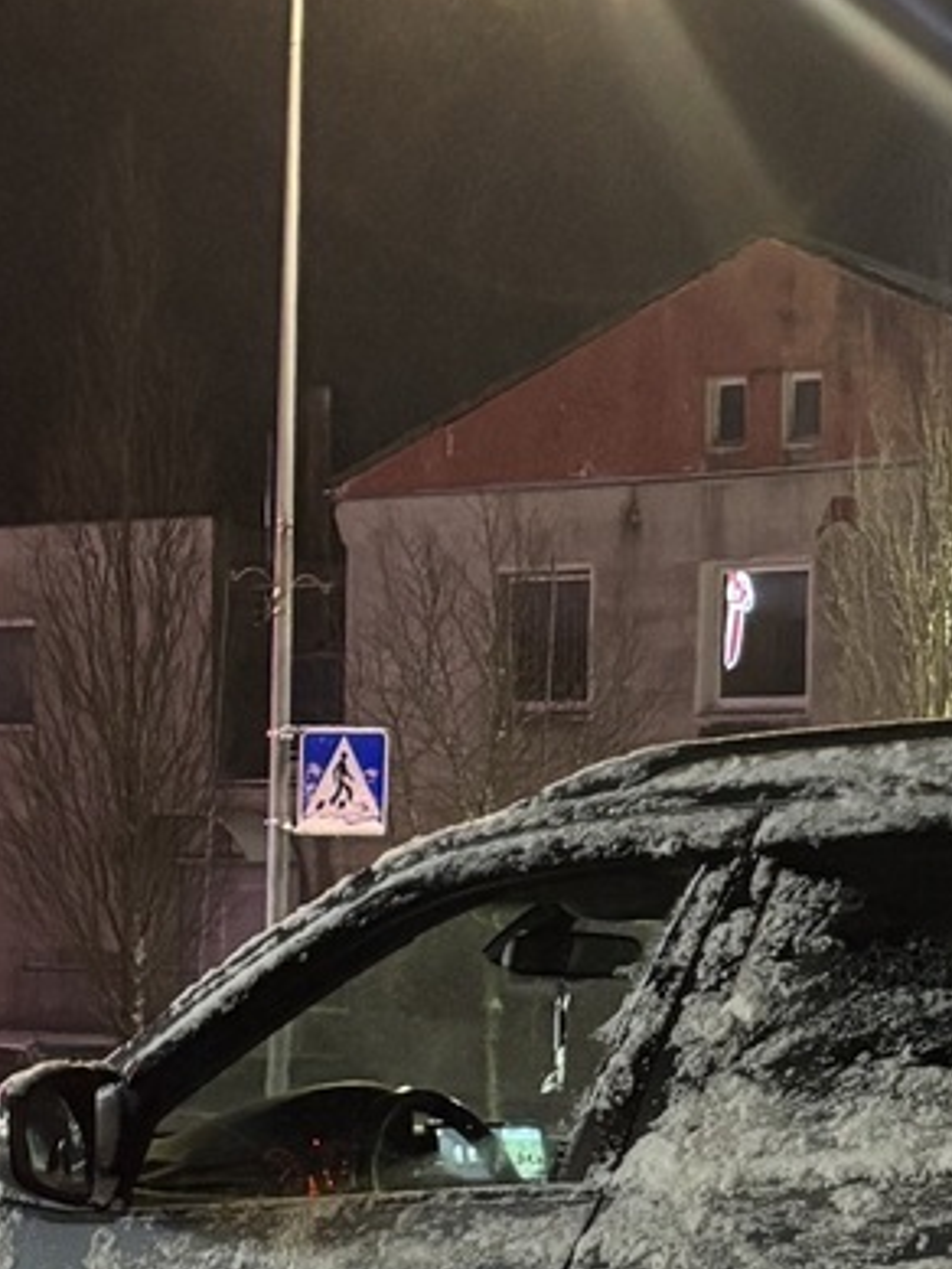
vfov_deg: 17.8
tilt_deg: -5.2
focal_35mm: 107
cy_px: 1338
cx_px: 949
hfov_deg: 13.6
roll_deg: -1.2
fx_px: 3921
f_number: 1.6
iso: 640
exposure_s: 1/25
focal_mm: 5.96
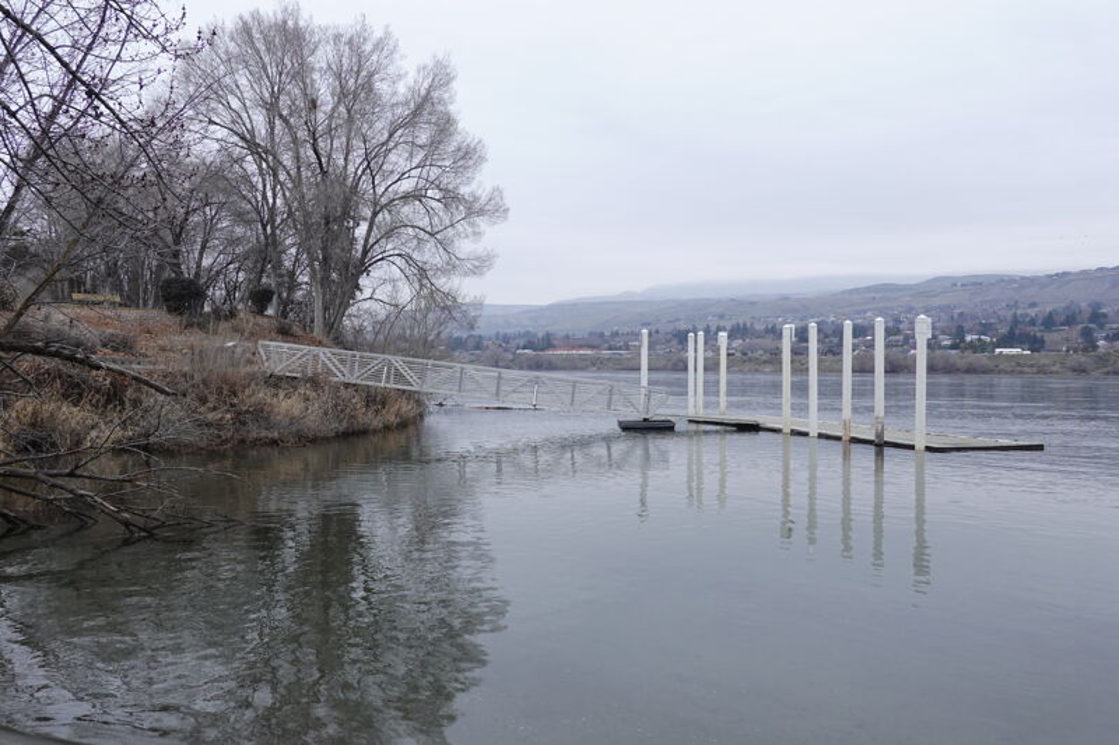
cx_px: 560
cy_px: 372
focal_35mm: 33
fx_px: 1025
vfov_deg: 40.0
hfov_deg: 57.2
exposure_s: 1/160
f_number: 7.1
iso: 250
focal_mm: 12.25
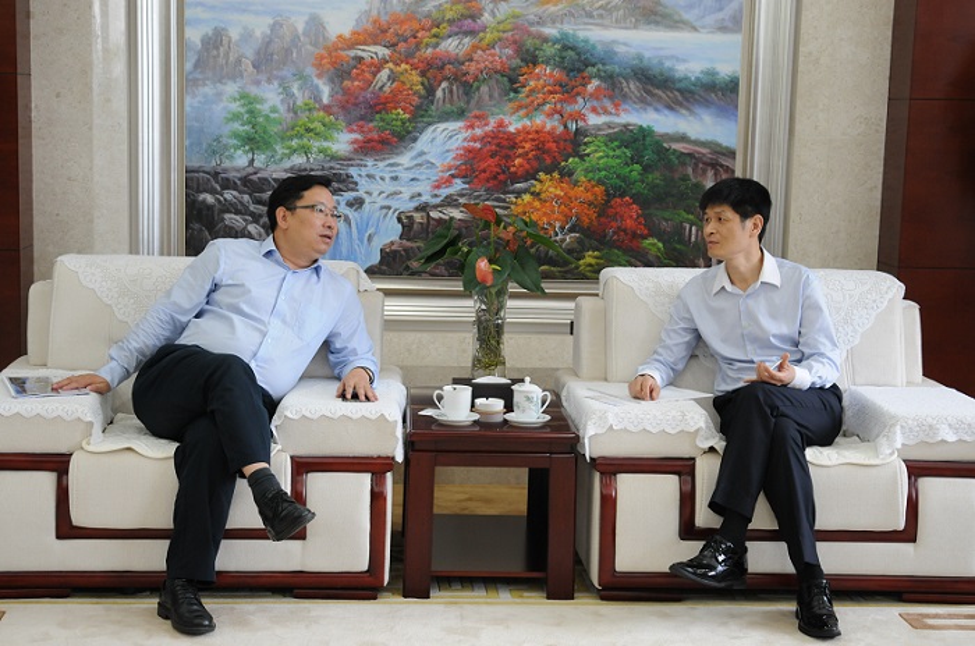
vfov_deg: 22.5
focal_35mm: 60
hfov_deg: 33.5
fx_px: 1622
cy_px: 323
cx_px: 488
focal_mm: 40
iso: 800
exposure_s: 1/80
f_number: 4.5
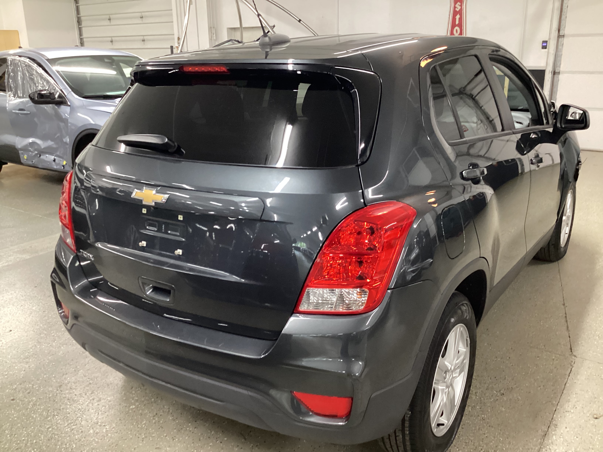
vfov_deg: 45.4
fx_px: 540
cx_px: 302
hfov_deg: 58.4
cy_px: 226
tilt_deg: -19.6
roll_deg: +0.7
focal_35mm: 31
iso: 400
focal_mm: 3.3
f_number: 2.4
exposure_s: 1/30
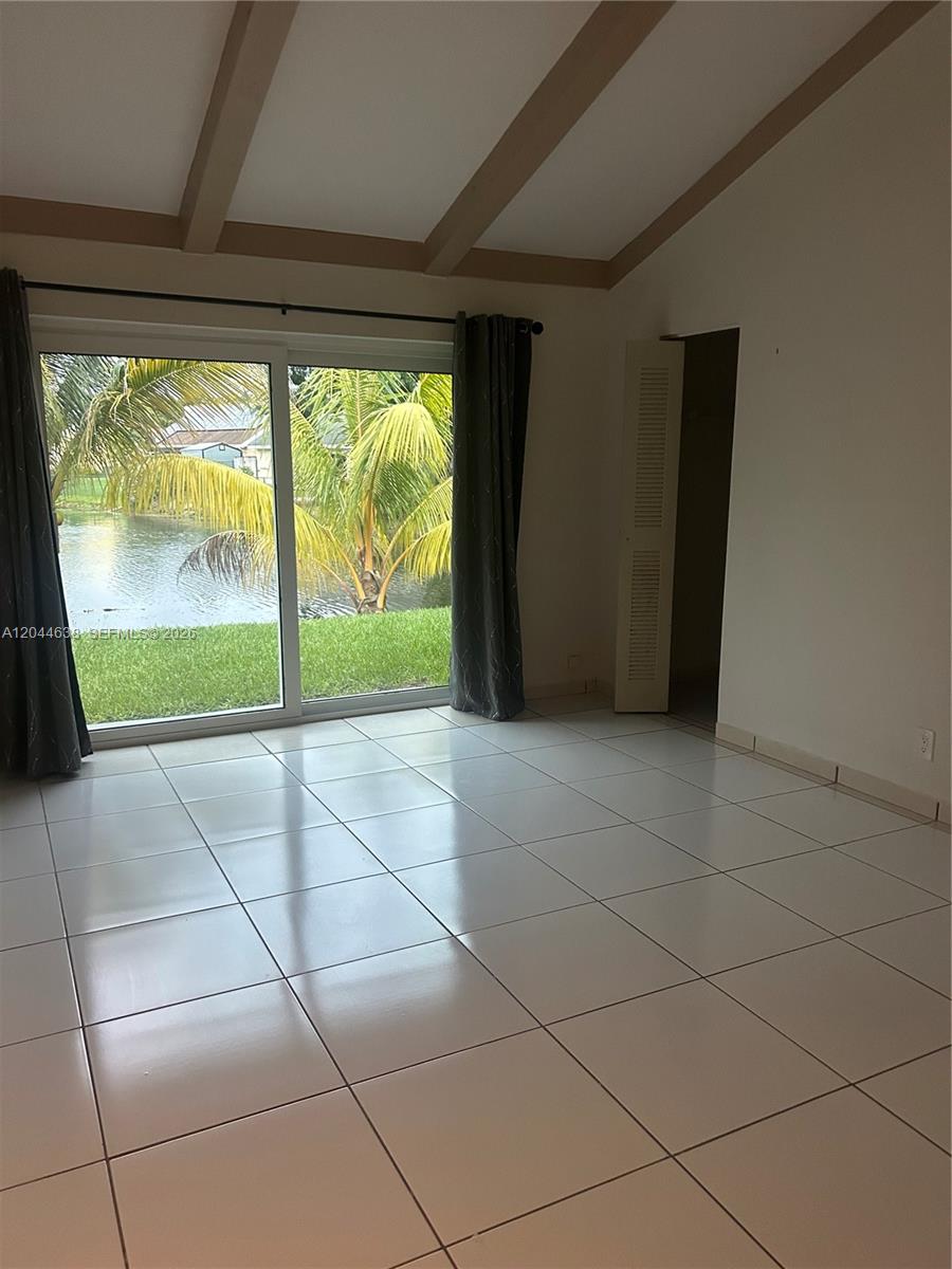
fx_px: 953
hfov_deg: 53.1
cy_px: 634
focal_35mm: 26
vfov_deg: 67.3
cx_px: 476
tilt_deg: -10.6
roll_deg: +0.2
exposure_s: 1/60
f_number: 1.5
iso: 400
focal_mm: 5.7
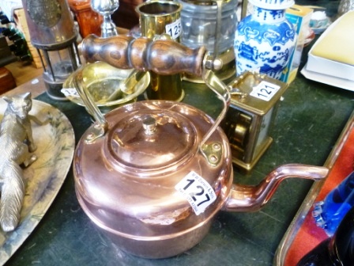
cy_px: 133
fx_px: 286
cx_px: 177
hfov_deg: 63.4
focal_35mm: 28
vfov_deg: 49.7
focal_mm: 5
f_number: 2.8
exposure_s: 1/30
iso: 320
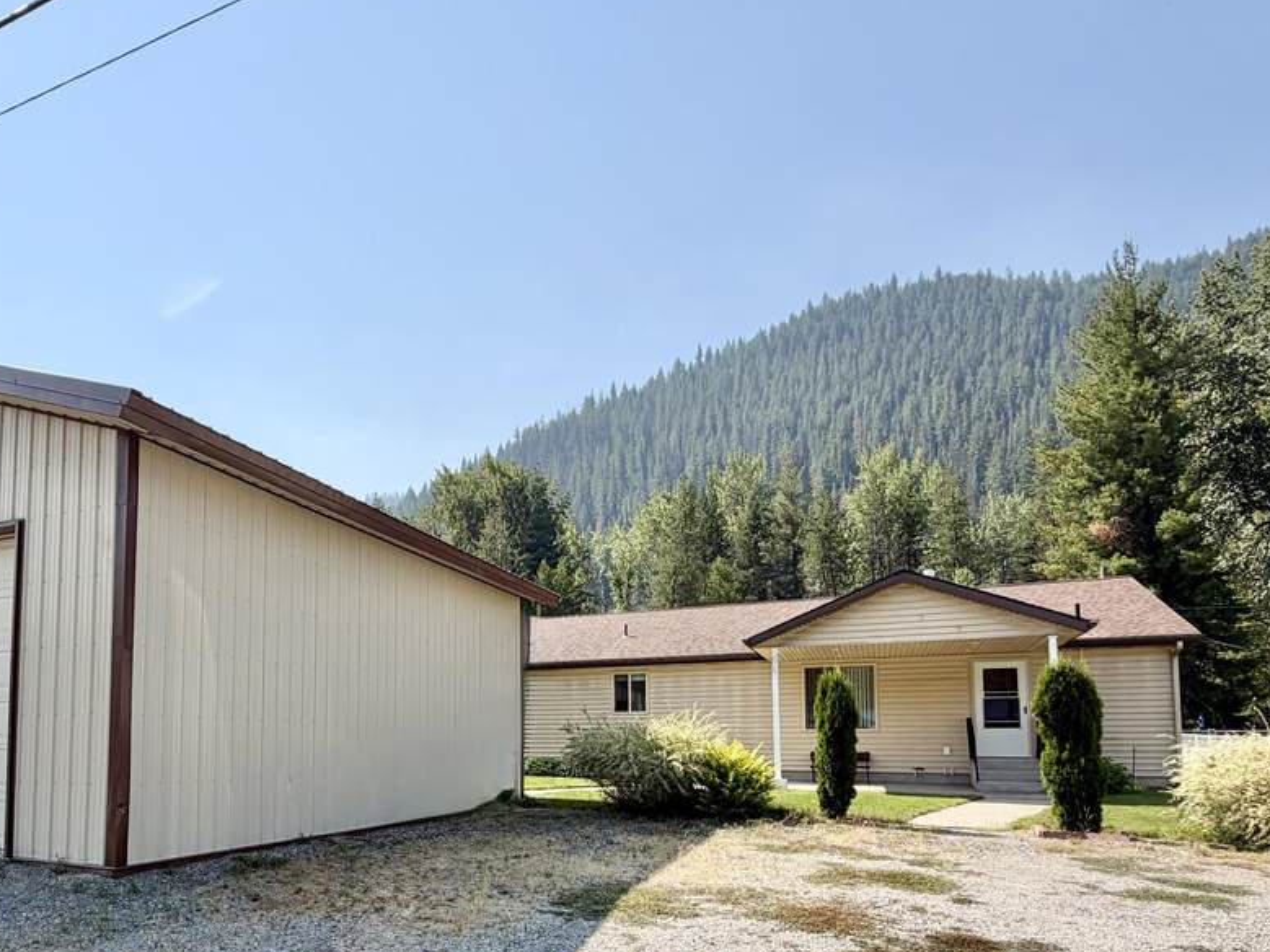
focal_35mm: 23
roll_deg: +0.5
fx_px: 844
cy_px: 688
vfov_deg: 56.6
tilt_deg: +4.3
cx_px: 445
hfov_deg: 72.2
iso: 20
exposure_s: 1/820
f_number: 2.2
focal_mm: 2.22
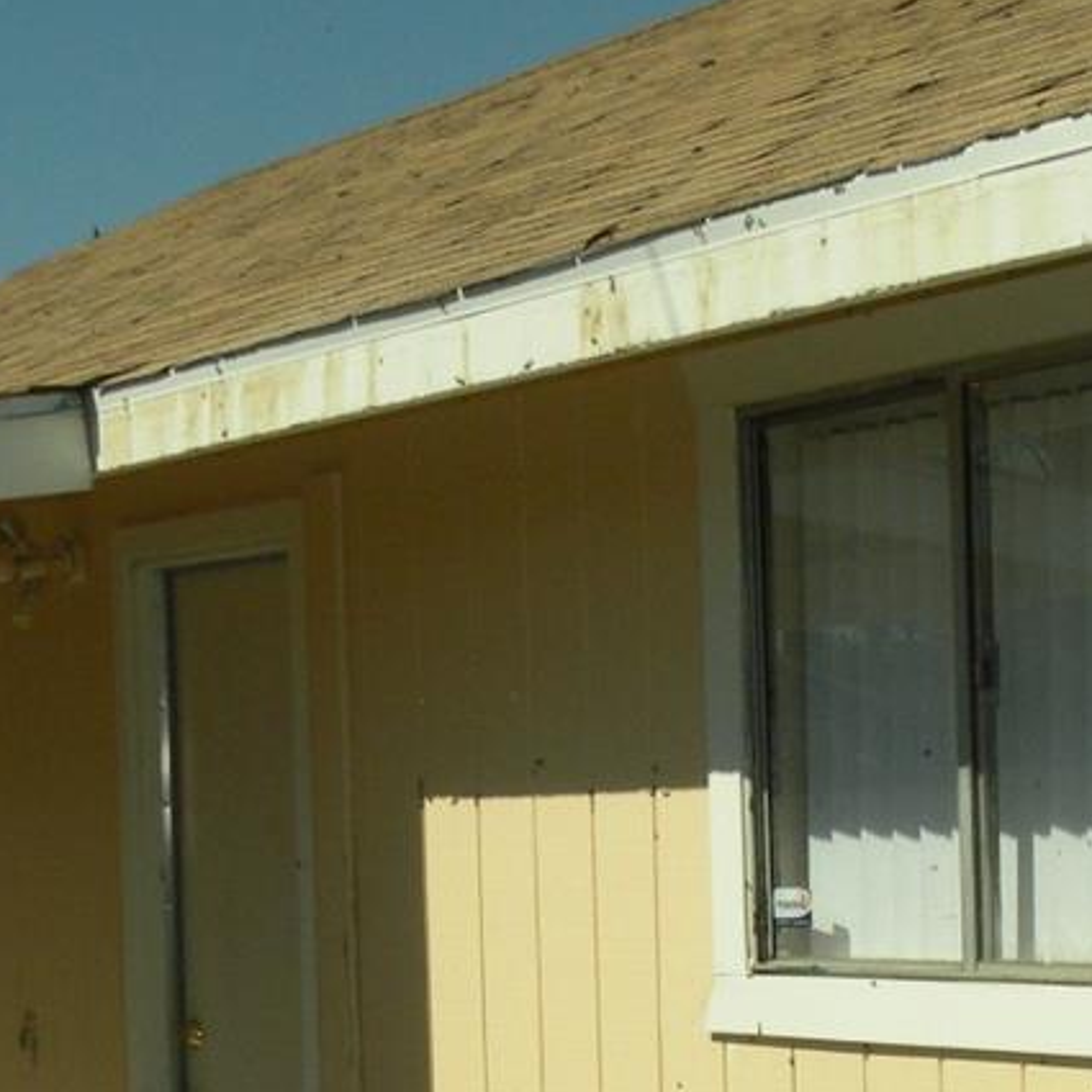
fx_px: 3676
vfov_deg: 16.4
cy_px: 1190
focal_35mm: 103
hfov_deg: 16.8
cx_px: 789
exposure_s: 1/823
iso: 94
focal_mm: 5.8
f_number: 6.3
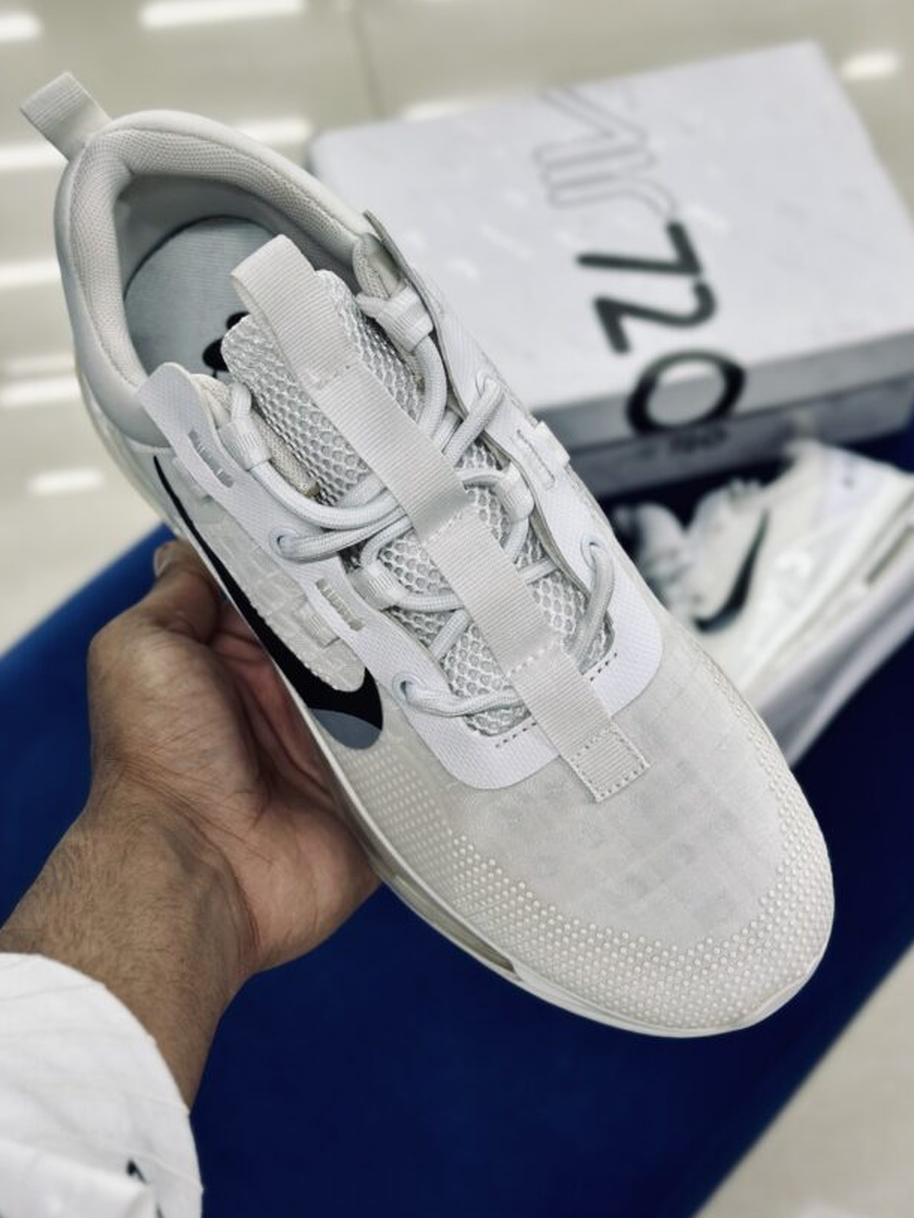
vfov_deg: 34.9
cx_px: 461
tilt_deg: -57.9
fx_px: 1935
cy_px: 557
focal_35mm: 55
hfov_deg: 26.6
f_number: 1.78
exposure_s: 1/158
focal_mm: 6.86
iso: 64
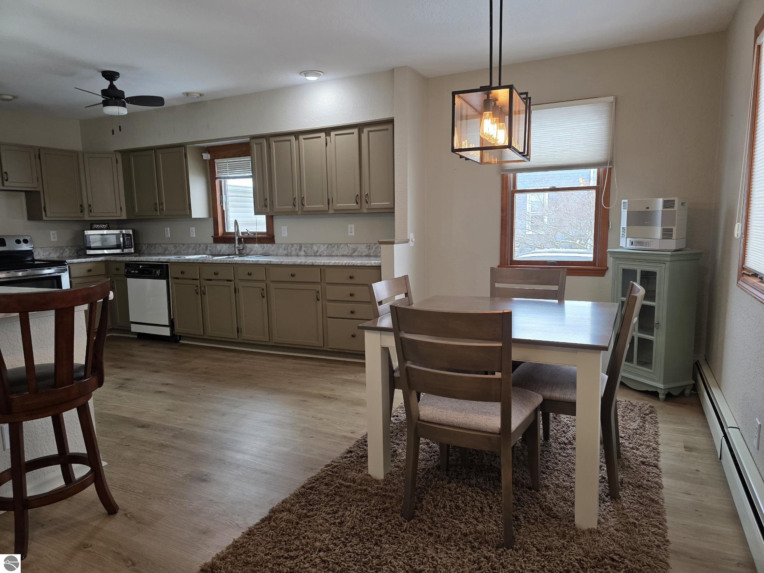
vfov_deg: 58.9
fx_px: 508
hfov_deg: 73.9
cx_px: 382
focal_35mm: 23
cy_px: 286
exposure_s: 1/120
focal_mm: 6.3
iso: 200
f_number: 1.7
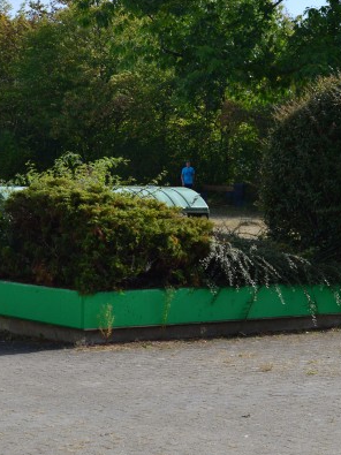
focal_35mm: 115
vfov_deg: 17.1
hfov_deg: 12.8
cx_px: 229
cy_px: 151
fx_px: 1513
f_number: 7.1
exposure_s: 1/200
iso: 100
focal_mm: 35
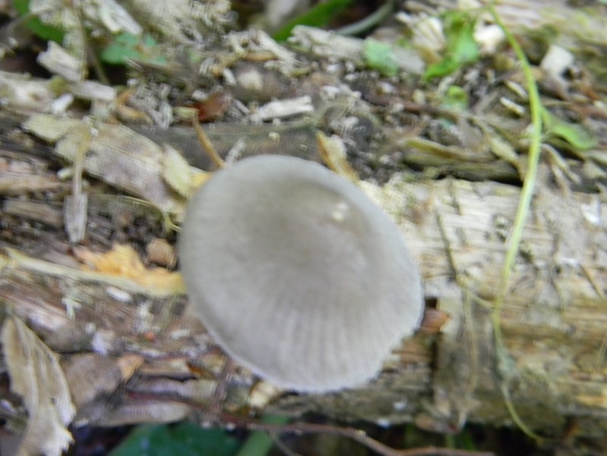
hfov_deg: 23.6
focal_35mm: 83
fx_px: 1455
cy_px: 228
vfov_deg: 17.8
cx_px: 304
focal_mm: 15.1
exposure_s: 1/2.3
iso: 400
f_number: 4.5
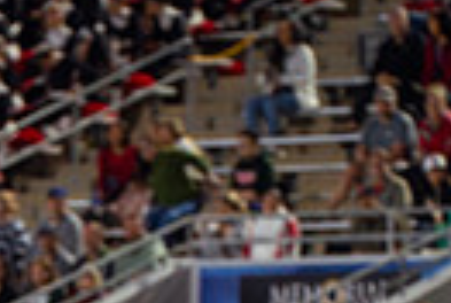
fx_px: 9995
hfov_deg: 2.6
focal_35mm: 796
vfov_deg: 1.7
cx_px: 28
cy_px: 646
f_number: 3.2
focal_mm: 180
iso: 2500
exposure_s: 1/1250
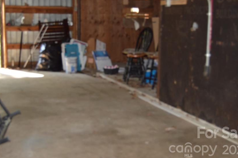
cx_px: 108
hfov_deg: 38.2
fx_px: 343
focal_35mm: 52
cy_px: 71
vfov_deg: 25.9
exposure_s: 1/60
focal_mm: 28
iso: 400
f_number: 4
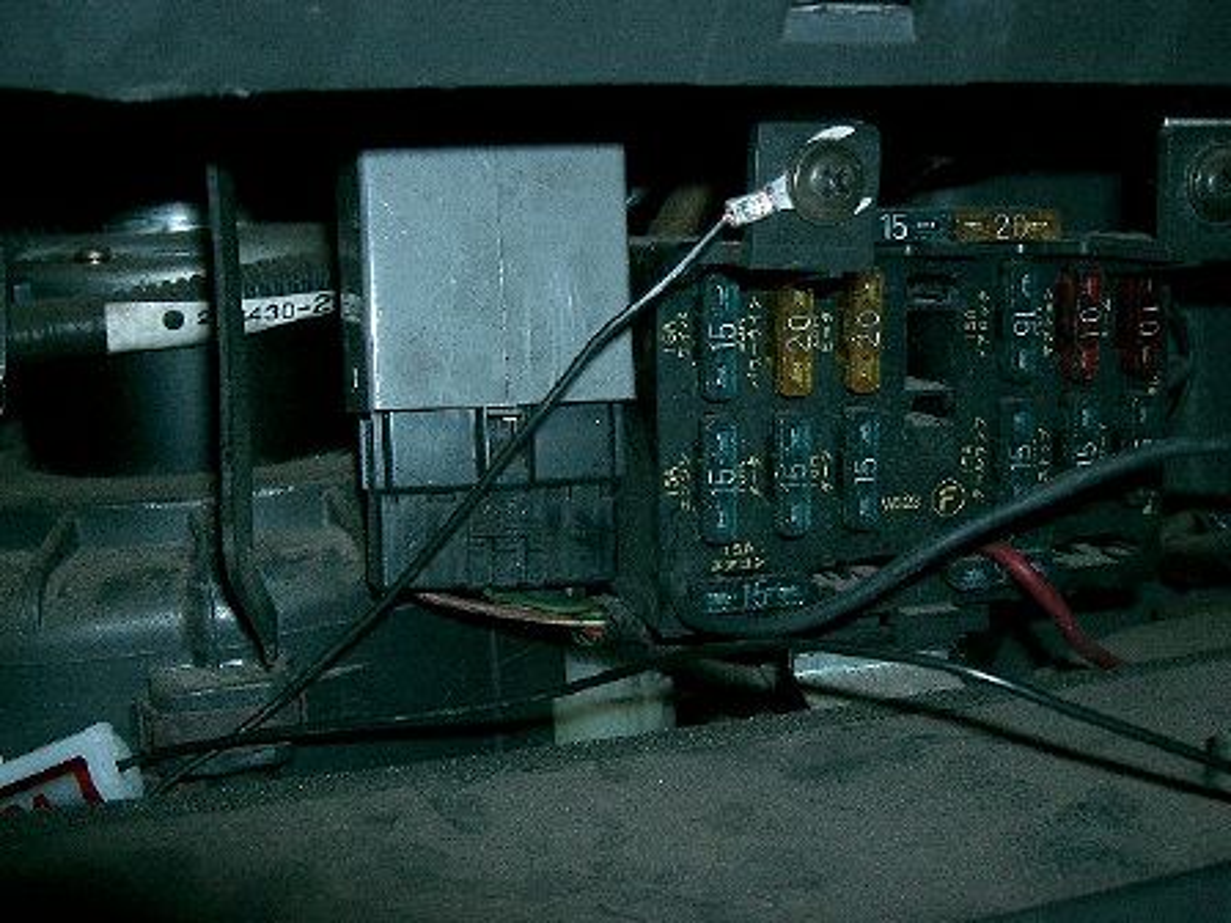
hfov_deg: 47.9
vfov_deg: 36.8
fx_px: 1387
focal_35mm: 39
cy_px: 462
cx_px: 616
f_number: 4.8
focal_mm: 8
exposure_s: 1/50
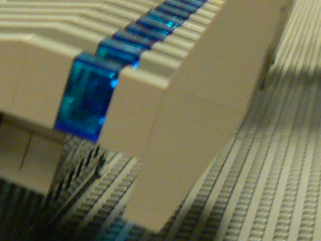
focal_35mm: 121
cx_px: -173
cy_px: 126
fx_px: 1122
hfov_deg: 15.0
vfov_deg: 12.3
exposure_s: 1/6
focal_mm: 6
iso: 200
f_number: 2.8
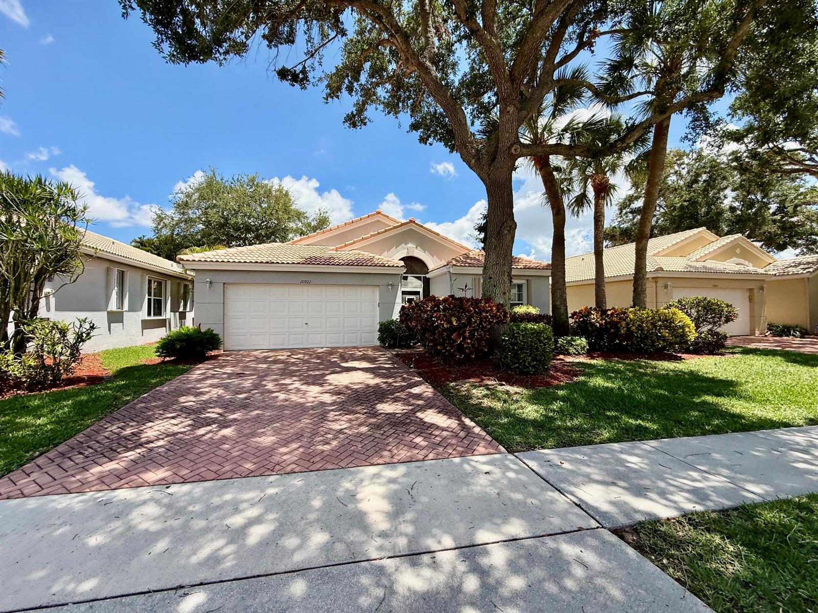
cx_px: 409
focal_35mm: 14
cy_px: 306
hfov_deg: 102.1
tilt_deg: +0.9
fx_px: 331
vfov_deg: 85.7
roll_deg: -0.7
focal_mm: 2.22
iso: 50
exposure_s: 1/1399
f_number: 2.2
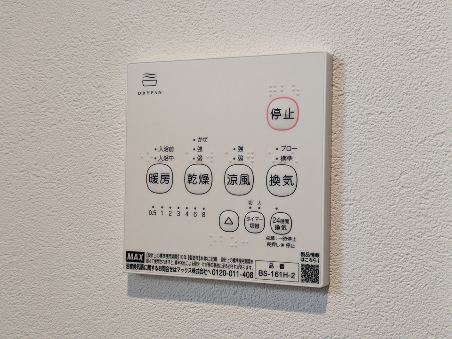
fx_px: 666
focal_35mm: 51
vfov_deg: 28.6
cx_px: 226
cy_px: 170
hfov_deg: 37.5
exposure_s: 1/120
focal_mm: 5.43
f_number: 1.89
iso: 424
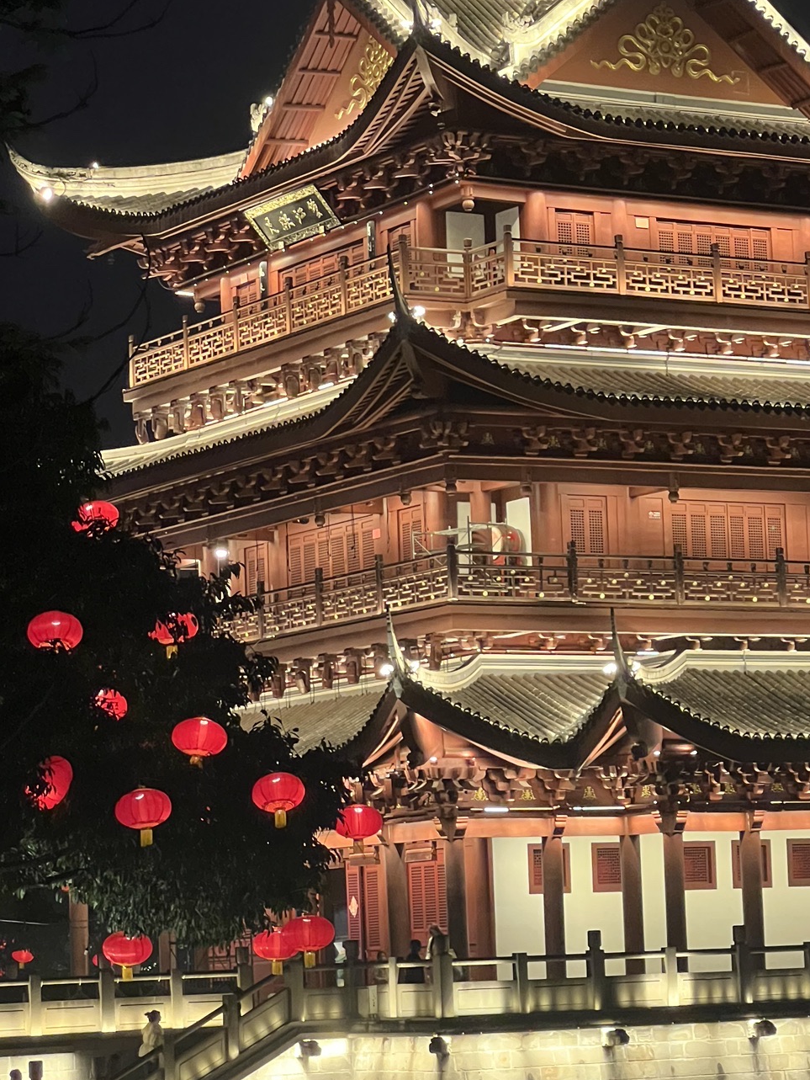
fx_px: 3742
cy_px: 554
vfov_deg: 16.4
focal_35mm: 120
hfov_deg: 12.3
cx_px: 522
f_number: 2.8
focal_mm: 9
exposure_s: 1/50
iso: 640
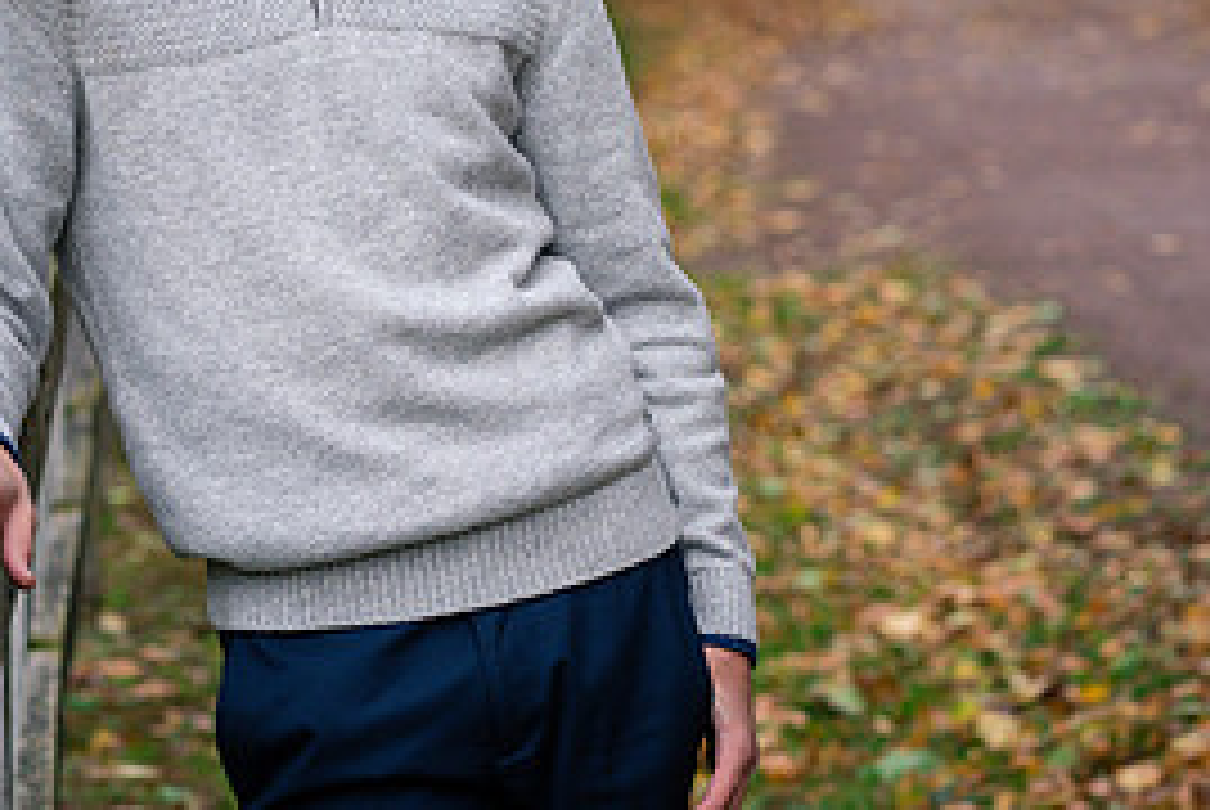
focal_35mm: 183
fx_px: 6157
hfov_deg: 11.2
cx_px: 513
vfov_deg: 7.5
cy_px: 97
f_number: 3.5
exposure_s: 1/500
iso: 640
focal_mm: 85
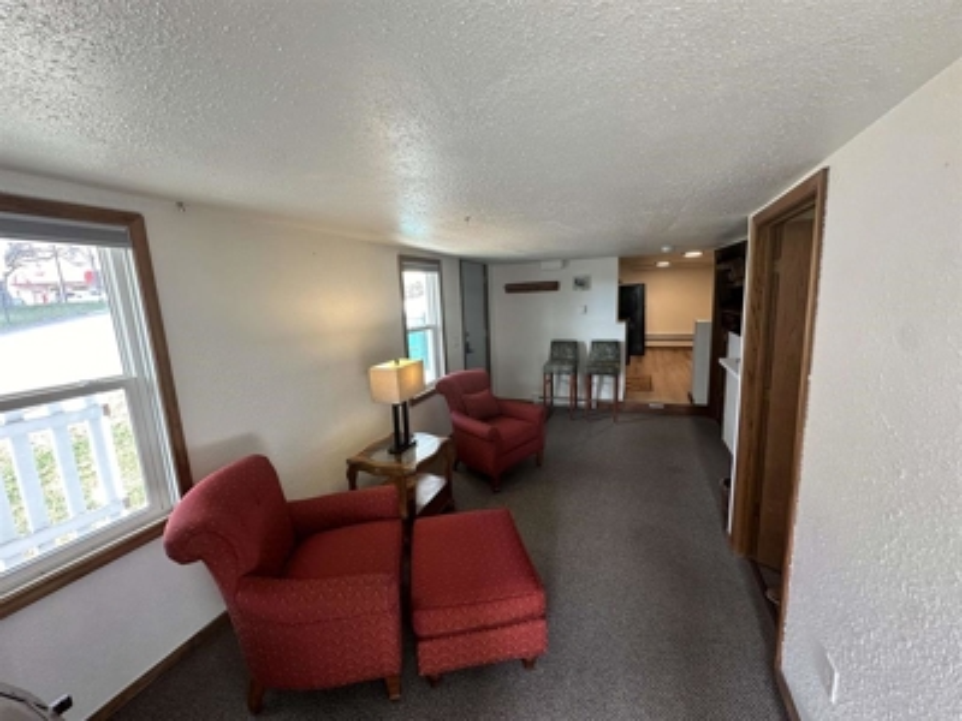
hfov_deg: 102.1
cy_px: 360
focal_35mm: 14
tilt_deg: -9.6
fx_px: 389
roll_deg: +2.1
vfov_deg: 85.7
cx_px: 481
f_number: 2.2
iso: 160
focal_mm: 2.22
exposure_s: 1/60
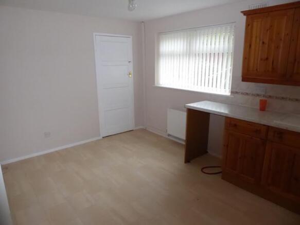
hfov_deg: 69.4
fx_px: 217
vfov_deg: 54.9
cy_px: 112
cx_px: 150
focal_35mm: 25
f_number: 3.3
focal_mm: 4.3
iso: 800
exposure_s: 1/125
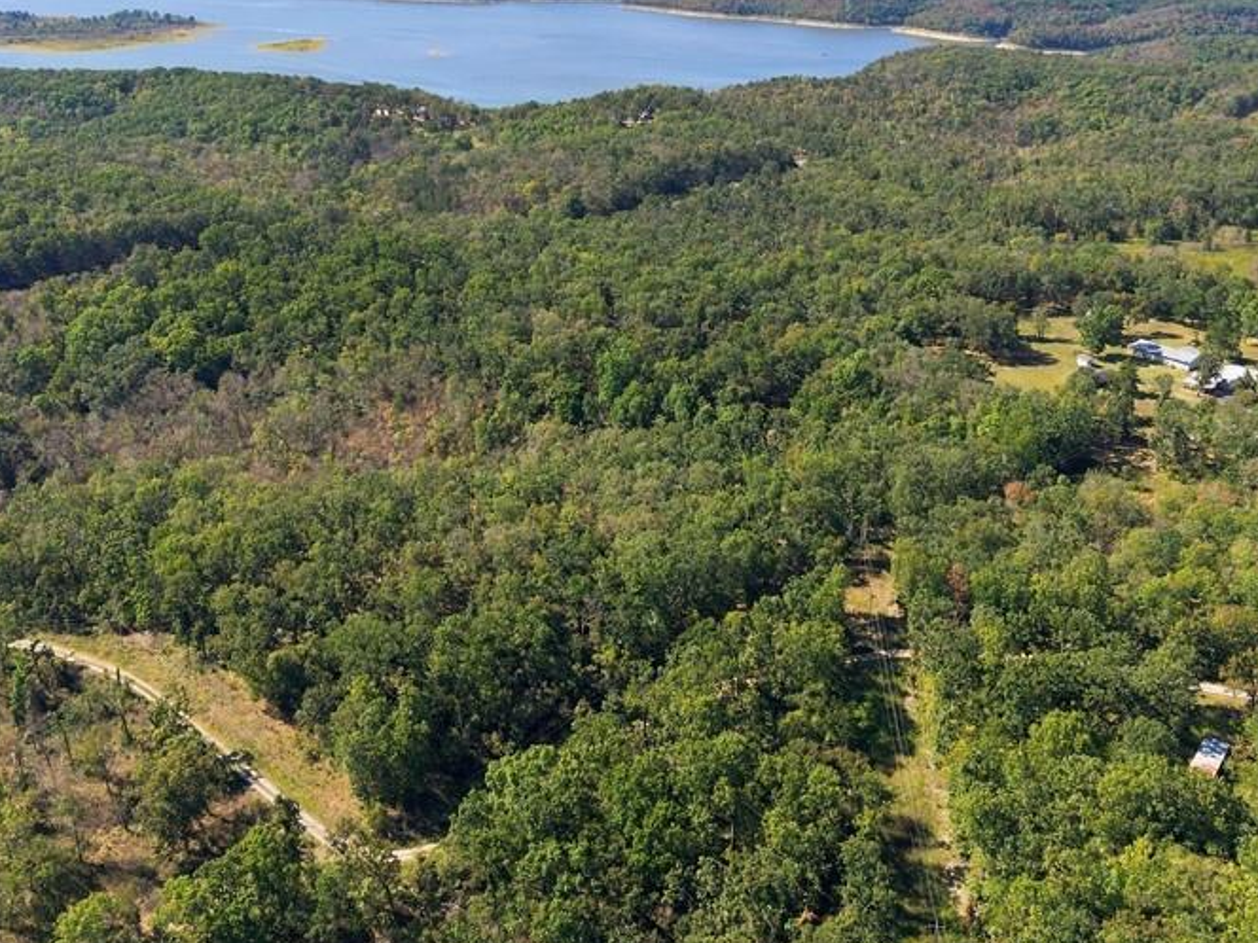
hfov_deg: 50.1
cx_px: 621
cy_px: 392
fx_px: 1345
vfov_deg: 38.6
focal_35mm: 37
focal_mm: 8.7
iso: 260
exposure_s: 1/3200
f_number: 1.8
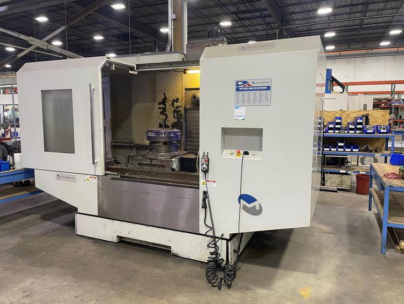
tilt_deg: -6.0
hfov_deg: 67.3
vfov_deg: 53.1
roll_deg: -0.3
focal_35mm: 26
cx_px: 202
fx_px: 304
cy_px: 152
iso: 160
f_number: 1.6
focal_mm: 4.2
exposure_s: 1/60
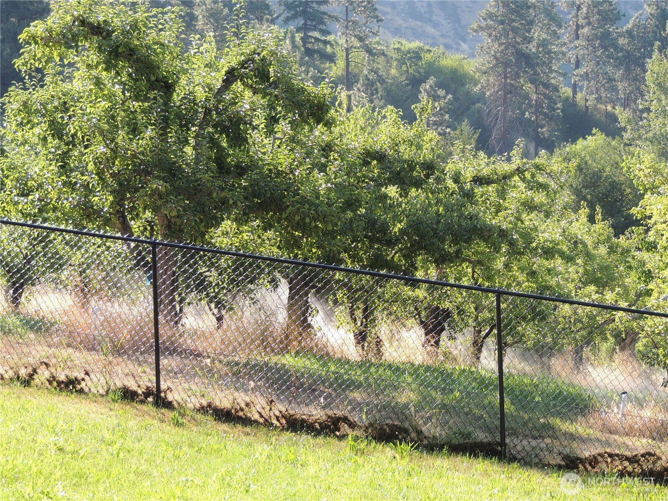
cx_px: 334
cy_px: 250
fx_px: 2316
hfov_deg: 16.4
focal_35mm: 120
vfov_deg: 12.3
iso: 100
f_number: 4.2
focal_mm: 21.4
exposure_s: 1/125
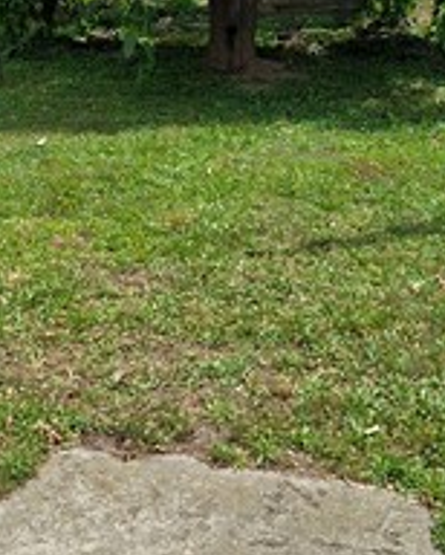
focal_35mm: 70
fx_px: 1151
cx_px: 156
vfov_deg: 25.3
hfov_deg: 21.8
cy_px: -40
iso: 40
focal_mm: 5.54
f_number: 1.8
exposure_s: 1/2463
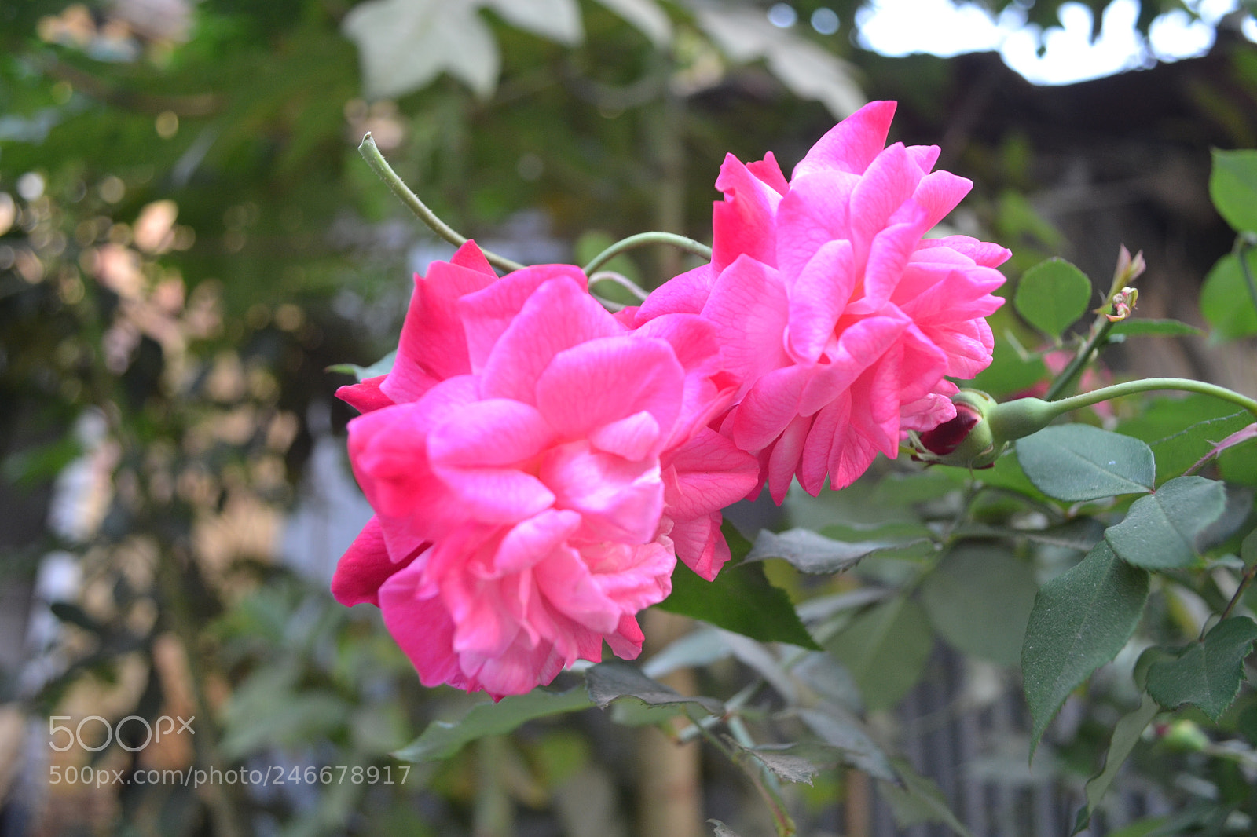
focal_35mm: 27
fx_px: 942
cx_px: 628
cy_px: 418
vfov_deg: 47.9
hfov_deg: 67.4
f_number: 3.5
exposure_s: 1/50
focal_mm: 18
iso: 400
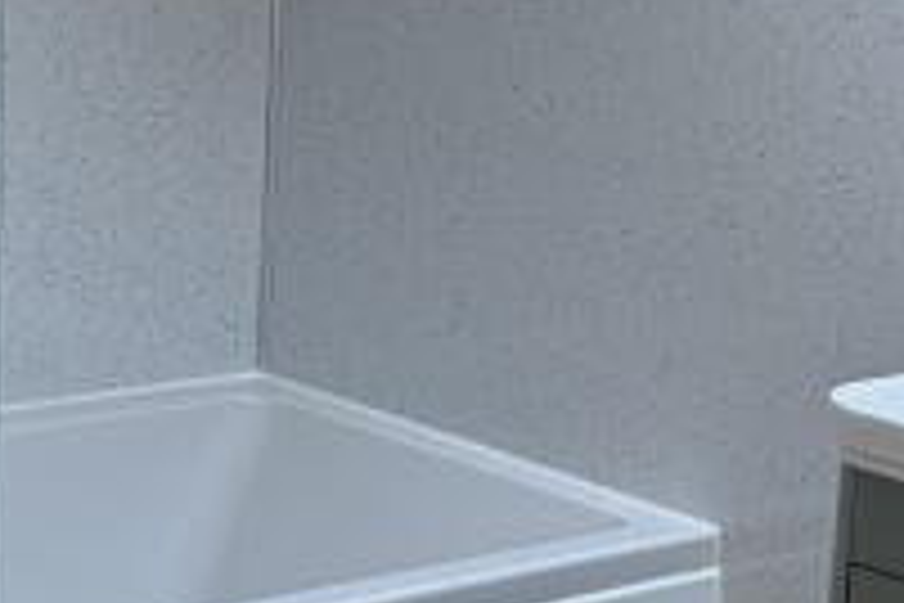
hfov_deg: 14.9
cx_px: 441
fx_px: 3465
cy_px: 446
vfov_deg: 9.9
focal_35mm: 138
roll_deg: -3.1
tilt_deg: -14.6
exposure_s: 1/61
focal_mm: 5.96
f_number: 1.6
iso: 125
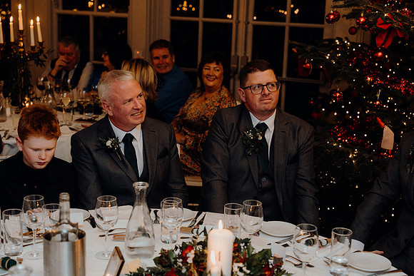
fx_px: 644
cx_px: 207
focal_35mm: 56
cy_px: 138
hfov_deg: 35.6
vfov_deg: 24.2
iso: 2500
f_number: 3.5
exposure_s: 1/160
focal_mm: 56
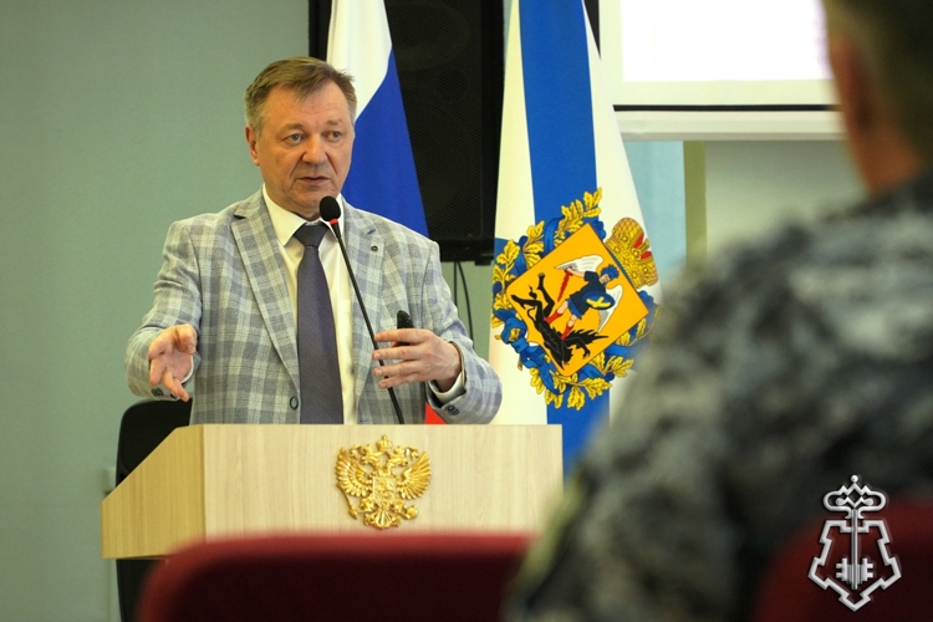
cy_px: 311
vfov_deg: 8.7
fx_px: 4082
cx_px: 466
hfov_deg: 13.0
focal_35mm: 158
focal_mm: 105
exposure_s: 1/200
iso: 2000
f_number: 4
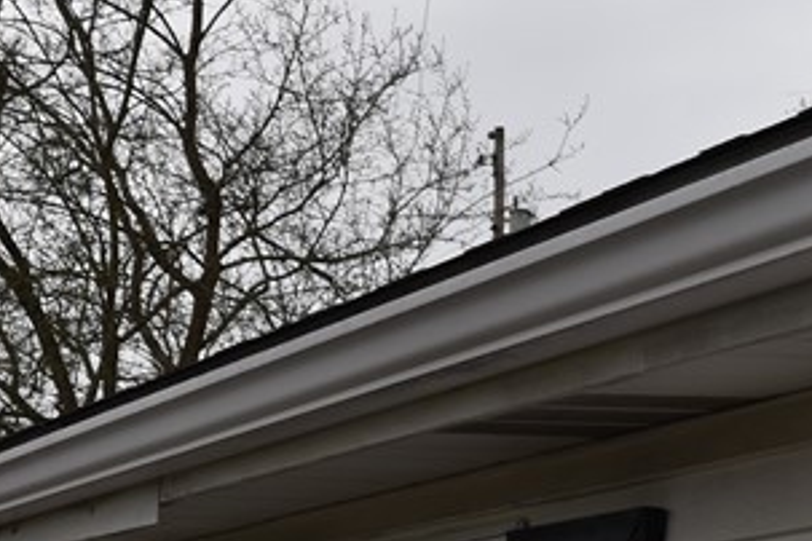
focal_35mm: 140
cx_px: -319
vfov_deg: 9.7
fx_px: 3158
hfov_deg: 13.9
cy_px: 613
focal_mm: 26
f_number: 6.3
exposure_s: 1/160
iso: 100
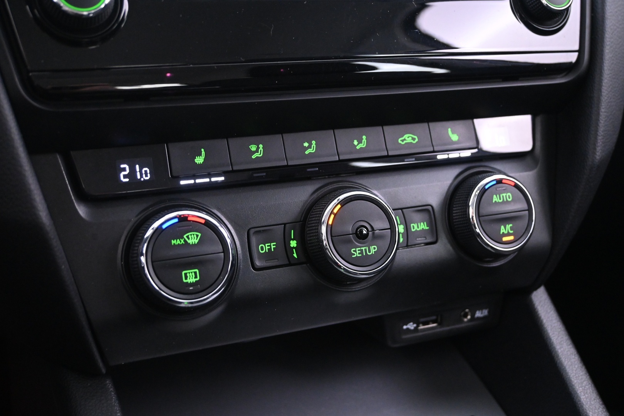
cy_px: 208
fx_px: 715
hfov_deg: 47.2
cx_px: 312
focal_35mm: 41
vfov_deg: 32.4
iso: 3200
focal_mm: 27.5
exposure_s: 1/8
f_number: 4.5
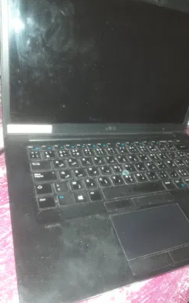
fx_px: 223
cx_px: 99
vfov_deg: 68.4
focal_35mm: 27
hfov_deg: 45.9
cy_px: 152
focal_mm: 4.6
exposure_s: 1/33
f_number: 2
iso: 320
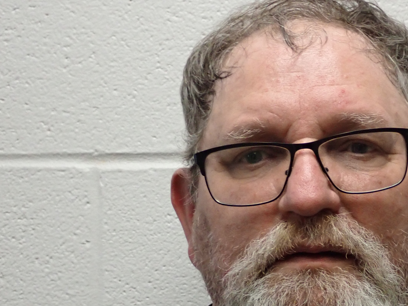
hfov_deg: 15.6
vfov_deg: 11.8
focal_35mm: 125
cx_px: 335
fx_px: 1473
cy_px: 247
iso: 640
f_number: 3.8
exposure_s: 1/60
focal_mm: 11.88
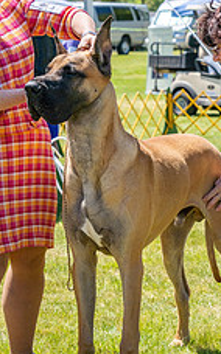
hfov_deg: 9.3
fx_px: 1362
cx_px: 86
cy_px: 126
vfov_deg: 14.8
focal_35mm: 141
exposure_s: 1/2500
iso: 640
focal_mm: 70
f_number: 6.3
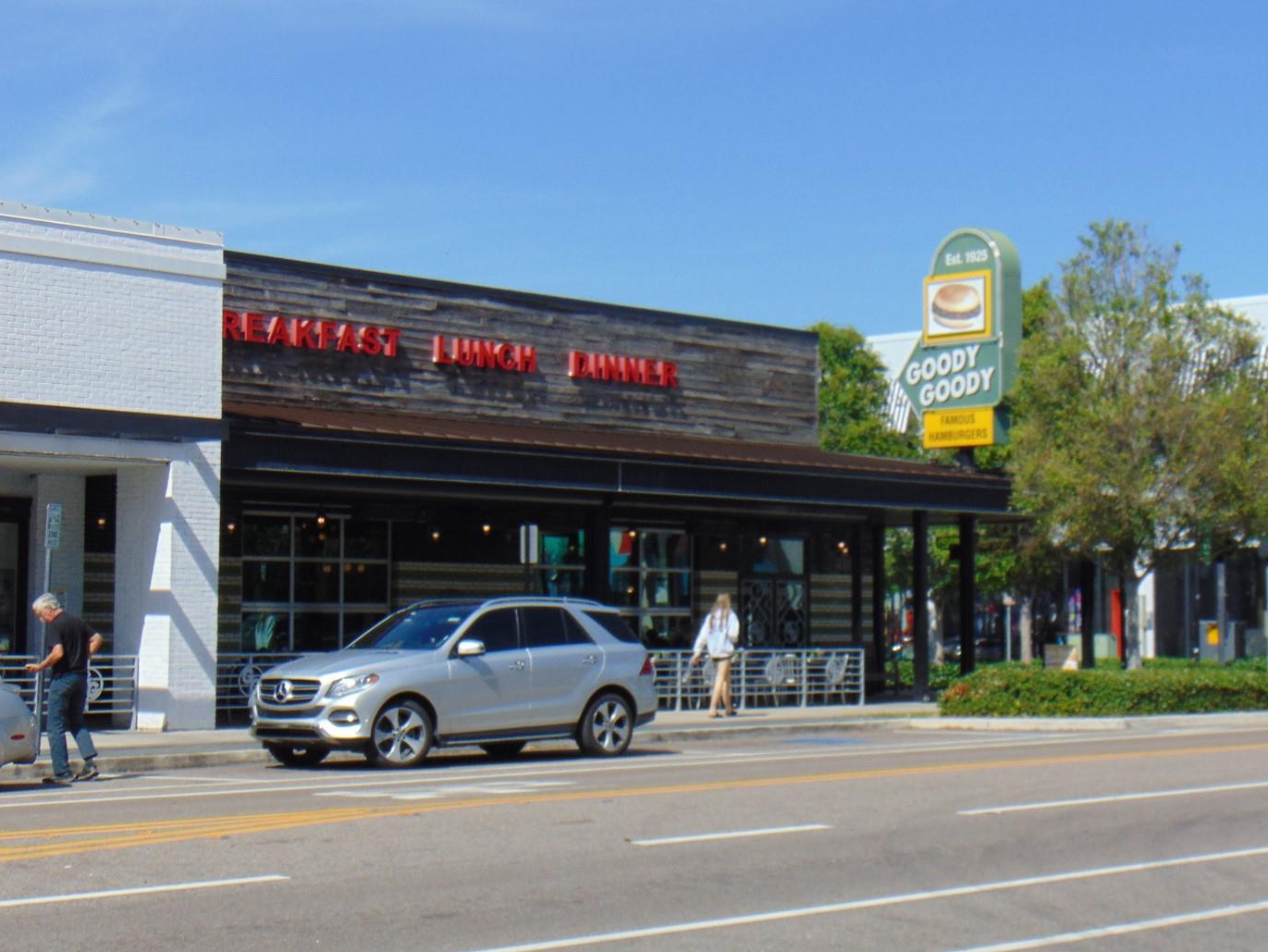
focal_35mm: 70
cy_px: 472
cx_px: 724
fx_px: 2565
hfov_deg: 27.7
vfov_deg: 21.0
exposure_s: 1/200
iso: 80
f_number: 9.3
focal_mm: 10.8
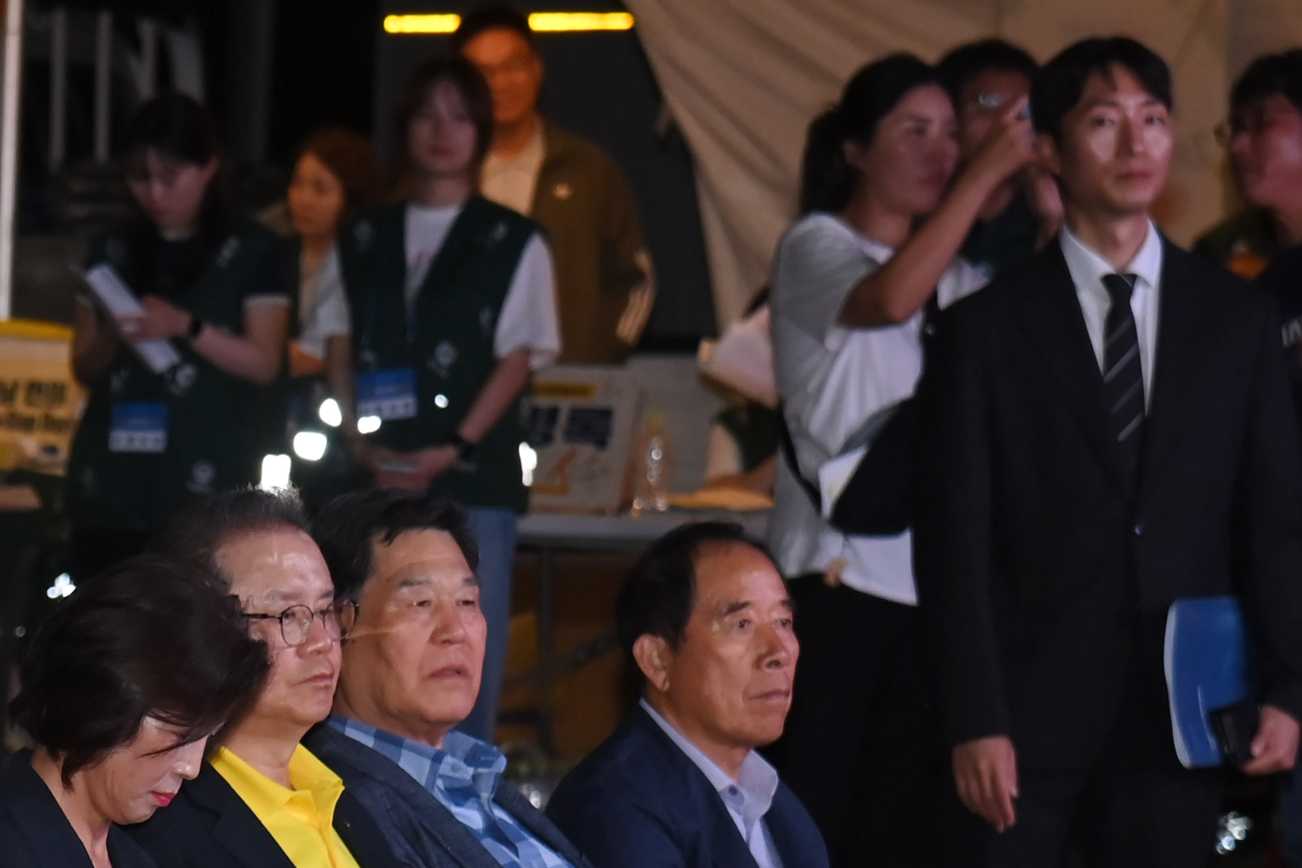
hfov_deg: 6.7
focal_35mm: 306
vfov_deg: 4.5
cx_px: -185
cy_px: 1096
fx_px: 11066
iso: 1600
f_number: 6.3
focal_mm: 120
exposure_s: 1/250
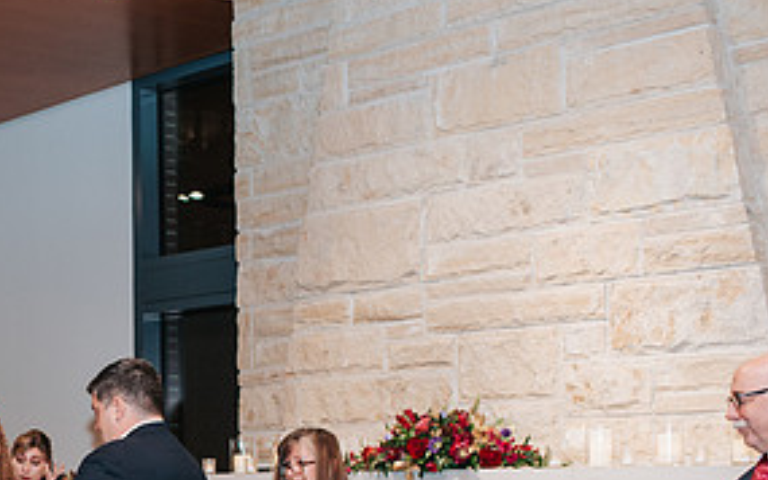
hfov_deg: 23.7
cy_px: 503
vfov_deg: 15.4
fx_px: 1737
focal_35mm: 83
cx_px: -35
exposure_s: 1/200
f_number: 2.8
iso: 1000
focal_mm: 35
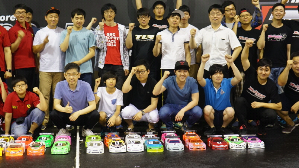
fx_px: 555
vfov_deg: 17.2
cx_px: 119
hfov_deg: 30.1
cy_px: 70
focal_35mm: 70
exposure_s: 1/15
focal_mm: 42
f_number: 4.5
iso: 1600
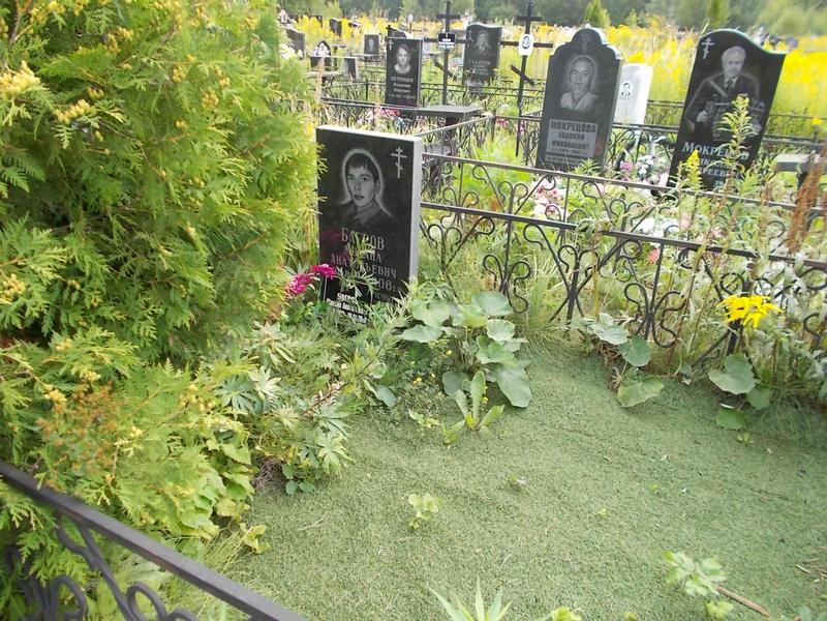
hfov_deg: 67.3
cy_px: 310
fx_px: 621
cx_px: 414
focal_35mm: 26
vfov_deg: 53.1
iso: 80
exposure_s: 1/125
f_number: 3.2
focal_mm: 4.6
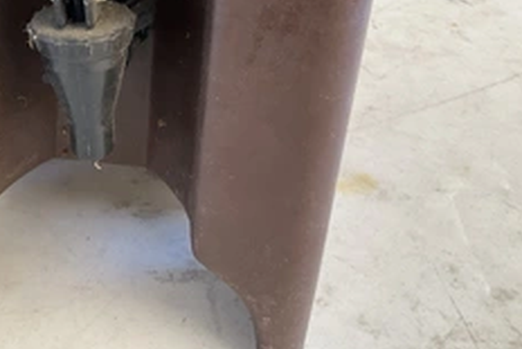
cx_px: 148
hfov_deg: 37.5
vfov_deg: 25.1
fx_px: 754
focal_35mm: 52
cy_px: 25
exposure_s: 1/118
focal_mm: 3
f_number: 1.8
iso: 64
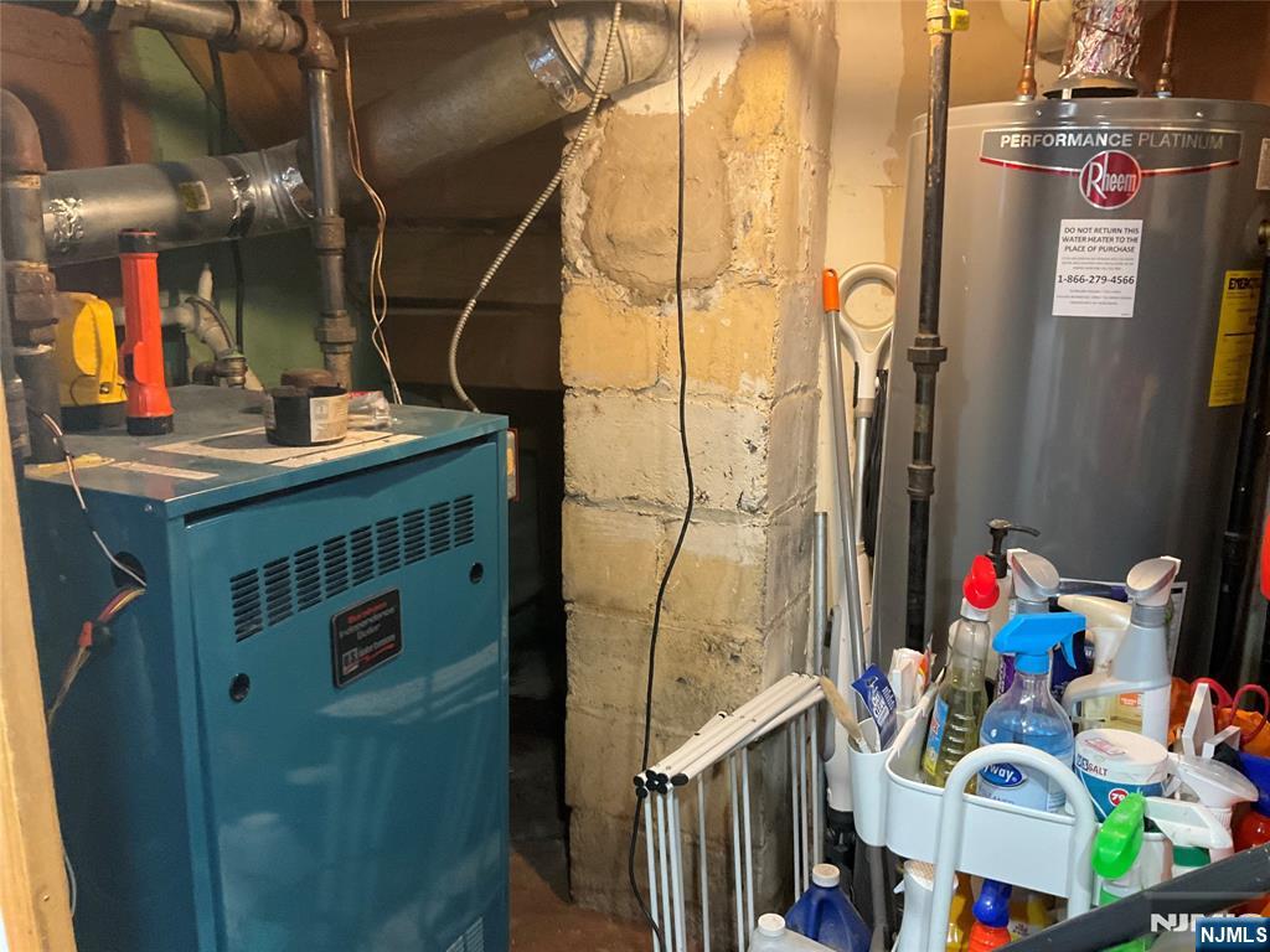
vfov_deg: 48.2
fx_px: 1064
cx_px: 635
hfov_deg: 61.7
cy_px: 476
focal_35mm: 29
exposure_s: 1/60
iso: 250
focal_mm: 3
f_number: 1.8
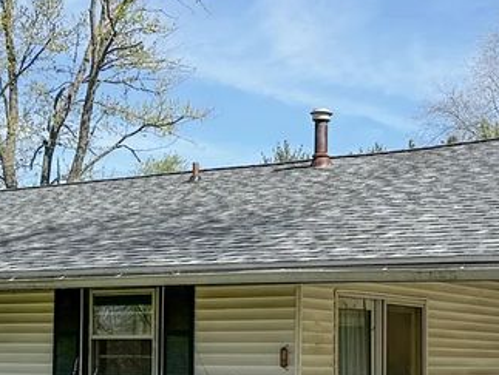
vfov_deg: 19.1
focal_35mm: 76
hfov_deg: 25.5
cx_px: 315
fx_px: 1097
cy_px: 329
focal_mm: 6.86
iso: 80
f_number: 1.78
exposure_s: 1/3472
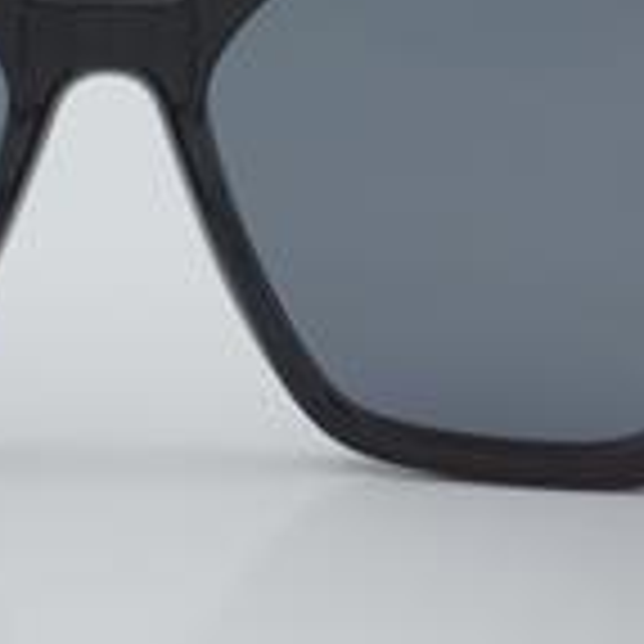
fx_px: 4129
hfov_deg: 8.9
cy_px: 162
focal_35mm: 196
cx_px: 113
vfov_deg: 8.9
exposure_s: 1/4
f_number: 32
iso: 100
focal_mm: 55
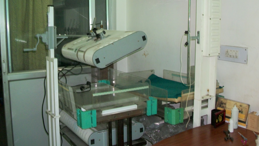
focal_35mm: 40
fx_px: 275
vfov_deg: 29.6
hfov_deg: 50.5
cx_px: 132
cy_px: 59
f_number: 2.9
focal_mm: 5.7
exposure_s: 1/30
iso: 160
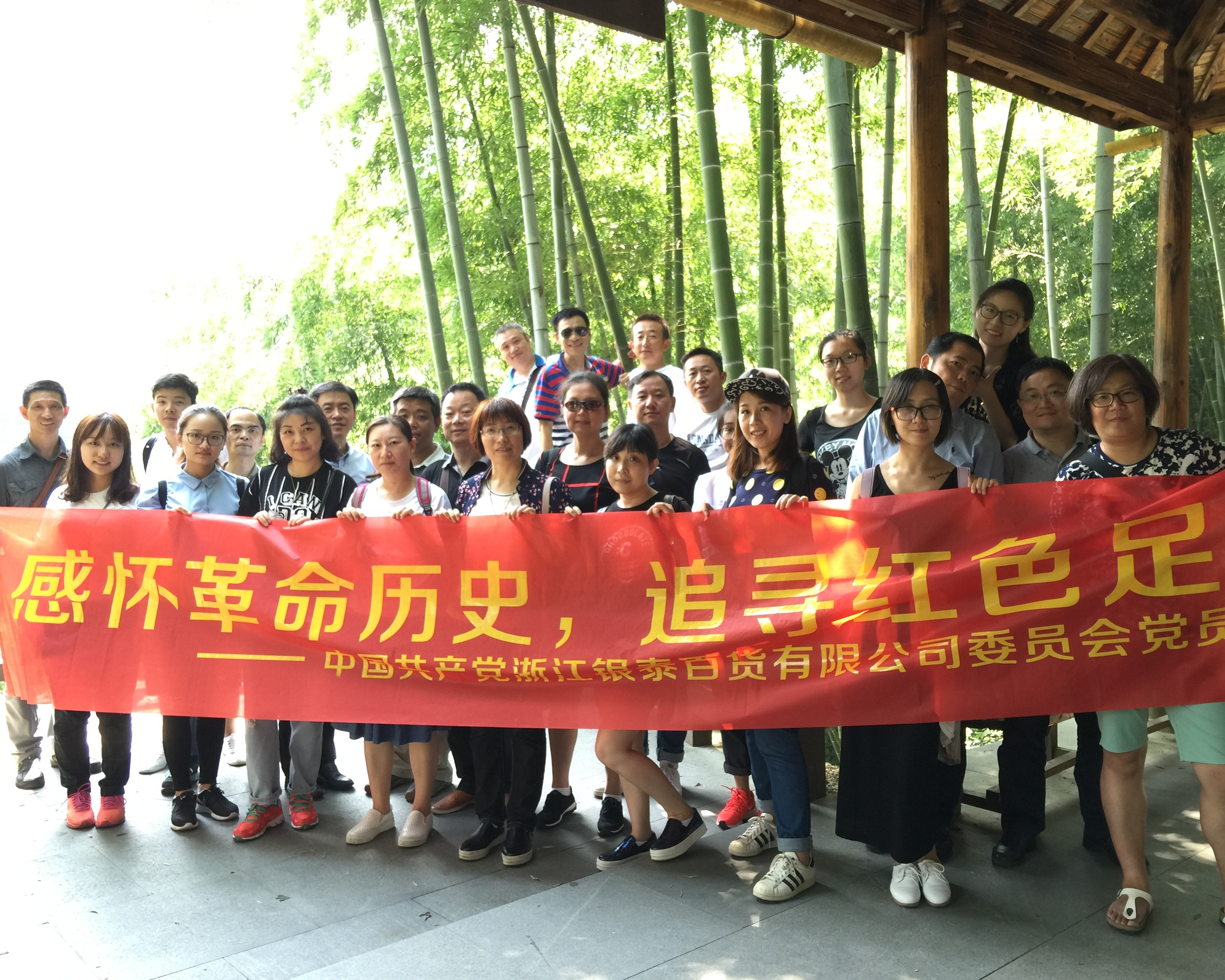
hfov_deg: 57.1
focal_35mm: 31
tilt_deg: -3.3
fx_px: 1124
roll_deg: -1.3
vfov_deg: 47.1
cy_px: 477
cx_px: 650
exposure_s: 1/40
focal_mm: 4.15
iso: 32
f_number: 2.2
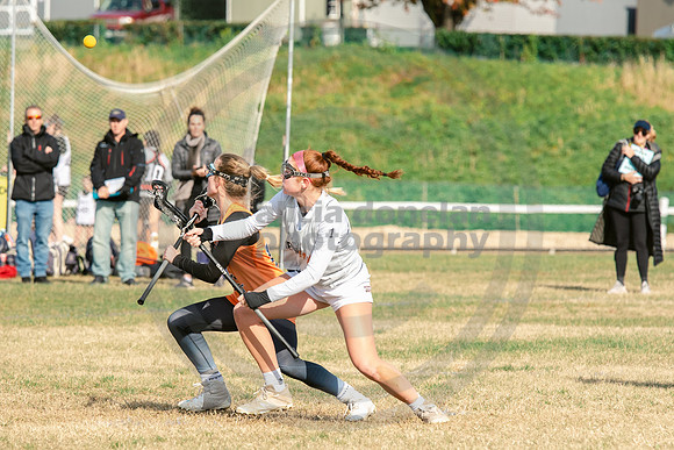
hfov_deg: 5.4
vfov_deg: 3.6
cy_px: 292
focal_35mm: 385
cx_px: 255
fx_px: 7212
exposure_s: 1/1600
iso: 250
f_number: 5
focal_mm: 200
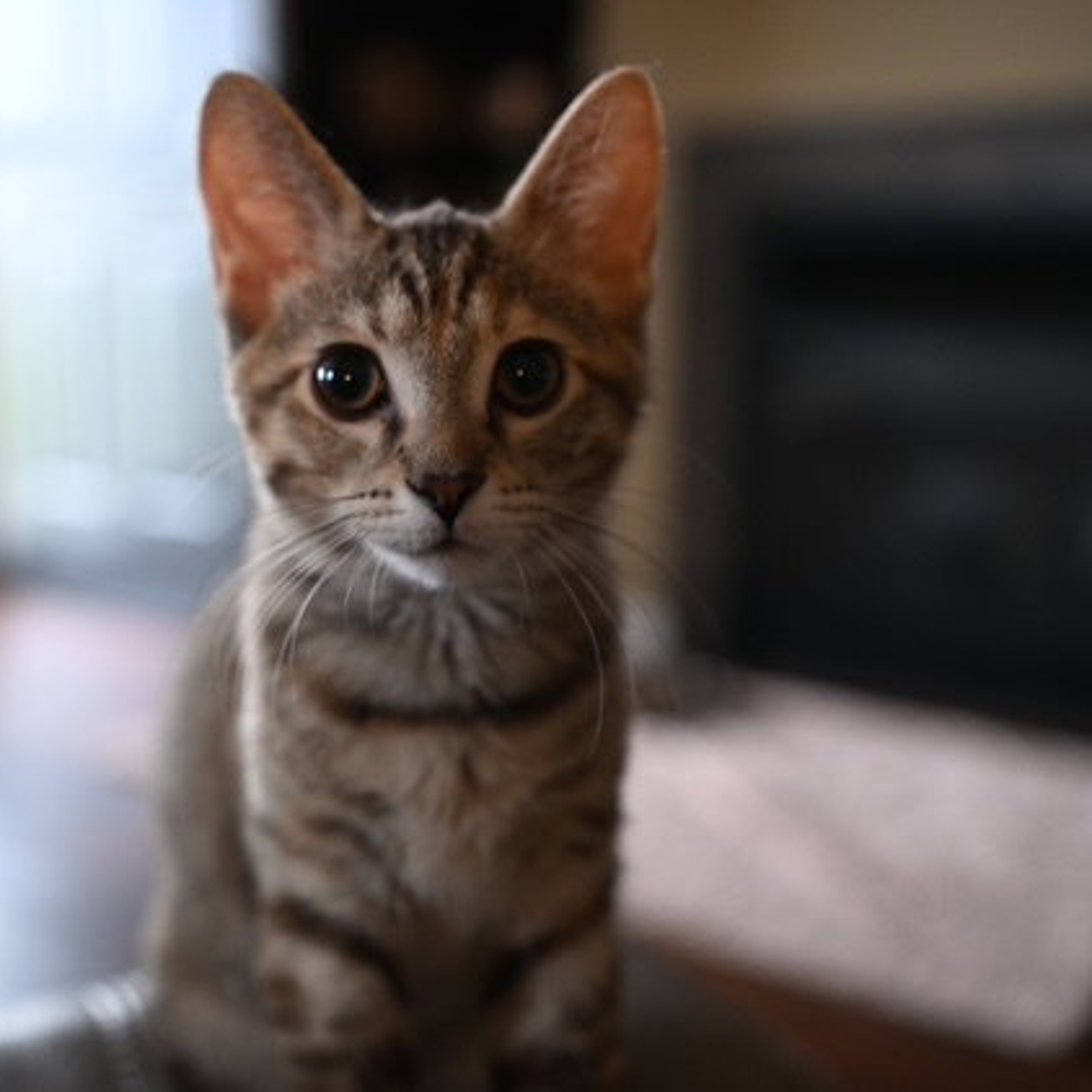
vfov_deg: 34.7
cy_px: 541
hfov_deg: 34.6
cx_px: 479
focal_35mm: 49
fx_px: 1749
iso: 2200
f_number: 2.8
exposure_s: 1/40
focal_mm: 38
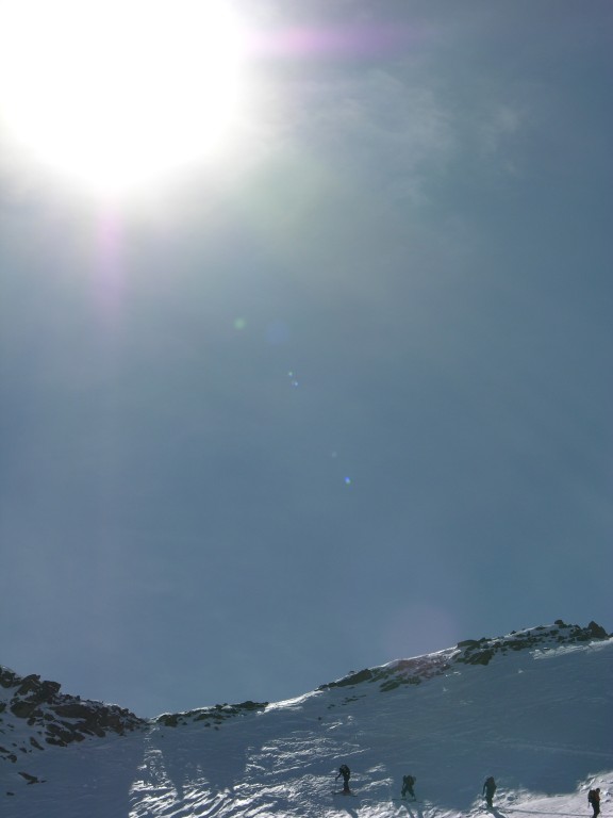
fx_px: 2833
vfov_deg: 16.4
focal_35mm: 120
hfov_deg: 12.3
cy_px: 409
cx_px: 306
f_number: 7.5
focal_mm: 29.5
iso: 50
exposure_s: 1/799
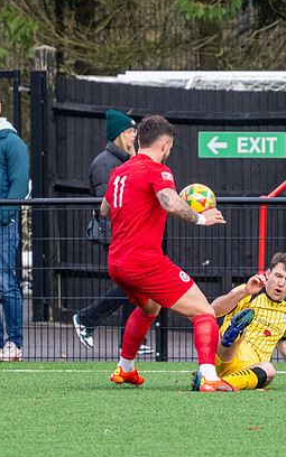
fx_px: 9478
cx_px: 204
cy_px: 232
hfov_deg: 1.7
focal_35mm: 760
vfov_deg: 2.8
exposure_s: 1/1600
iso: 800
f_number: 4
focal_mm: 180
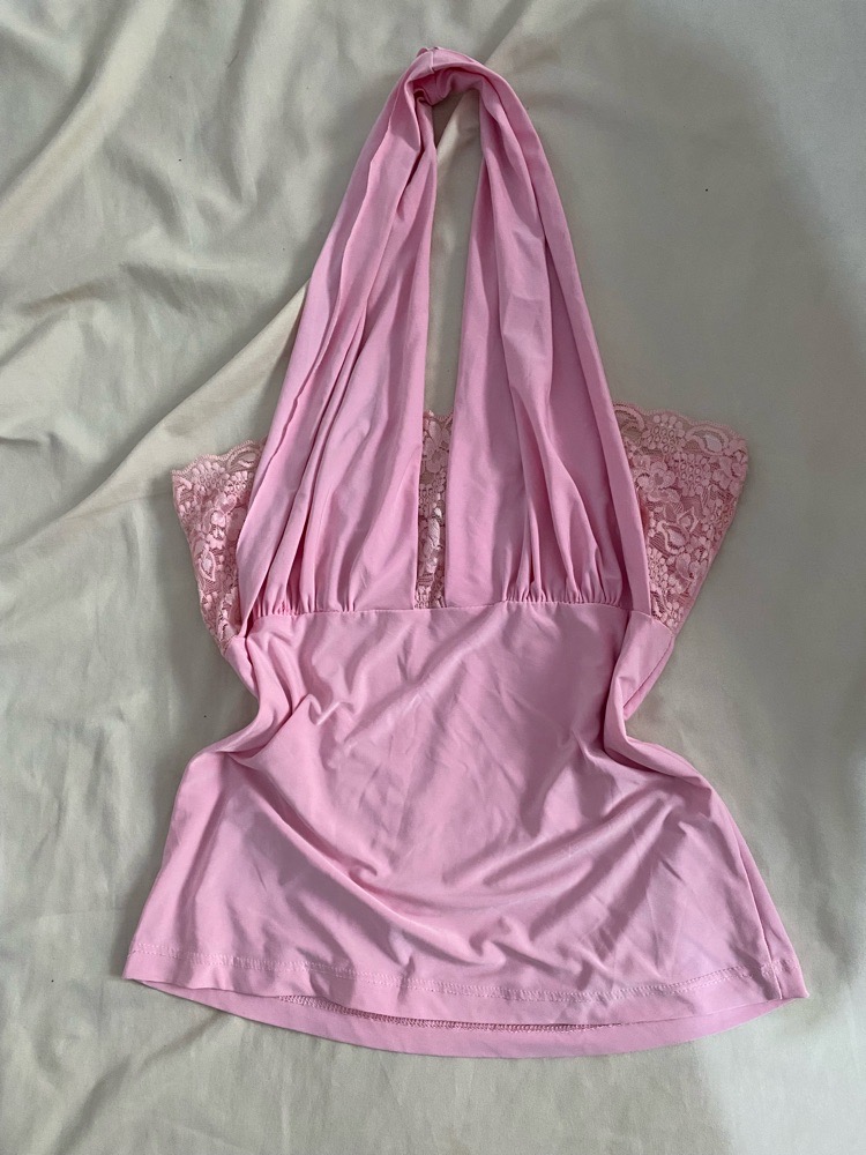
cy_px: 578
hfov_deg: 53.1
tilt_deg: -78.9
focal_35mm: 26
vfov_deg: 67.3
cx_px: 433
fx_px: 867
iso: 500
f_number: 1.8
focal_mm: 4.25
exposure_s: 1/60
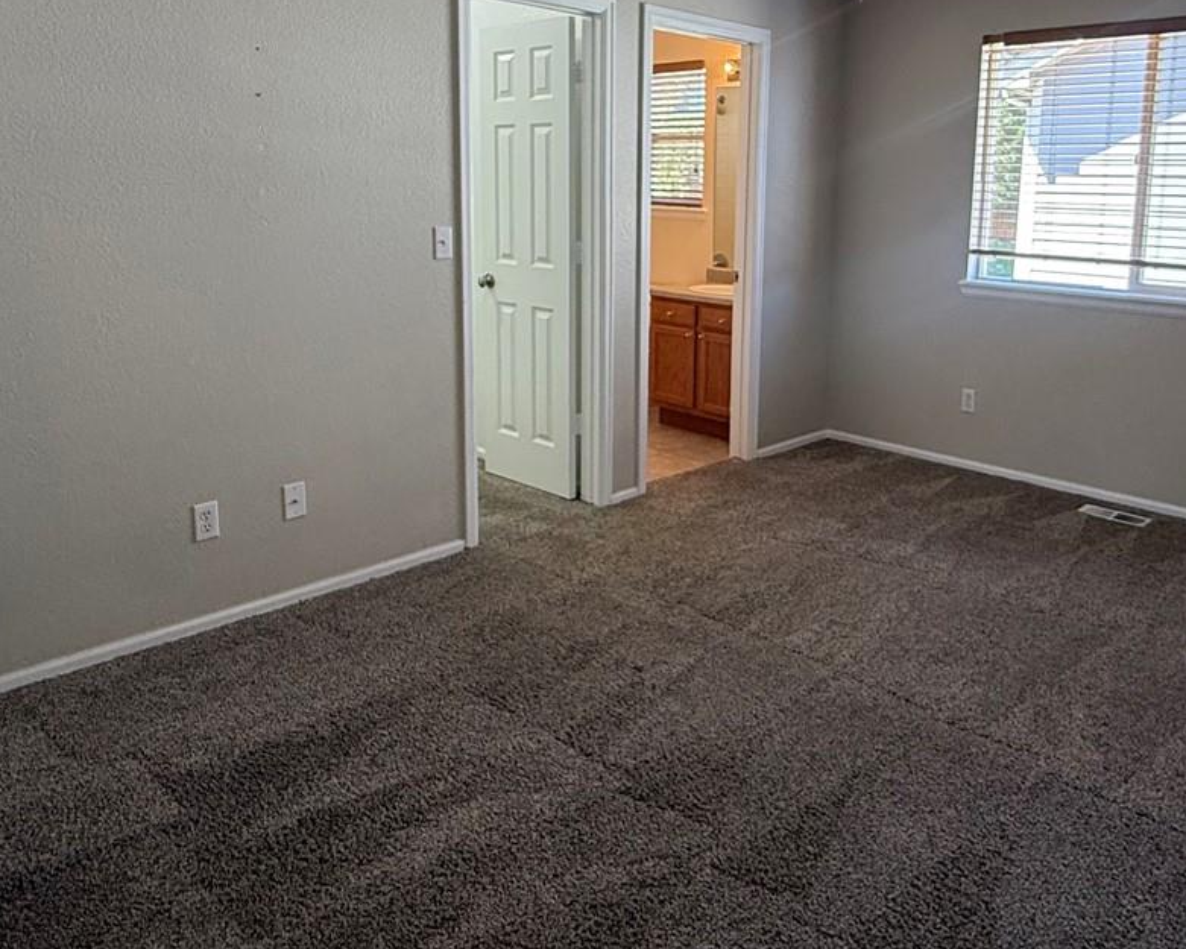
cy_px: 333
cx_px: 717
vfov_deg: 50.8
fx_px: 983
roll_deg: -1.9
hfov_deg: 61.6
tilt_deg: -7.3
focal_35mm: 28
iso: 250
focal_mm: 2.22
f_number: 2.2
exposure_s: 1/120
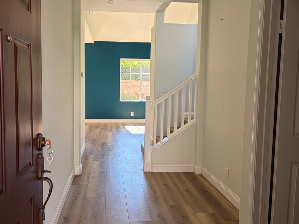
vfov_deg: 45.4
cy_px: 104
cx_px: 127
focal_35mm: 31
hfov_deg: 58.1
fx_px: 268
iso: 50
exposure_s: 1/125
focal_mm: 5.96
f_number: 1.6
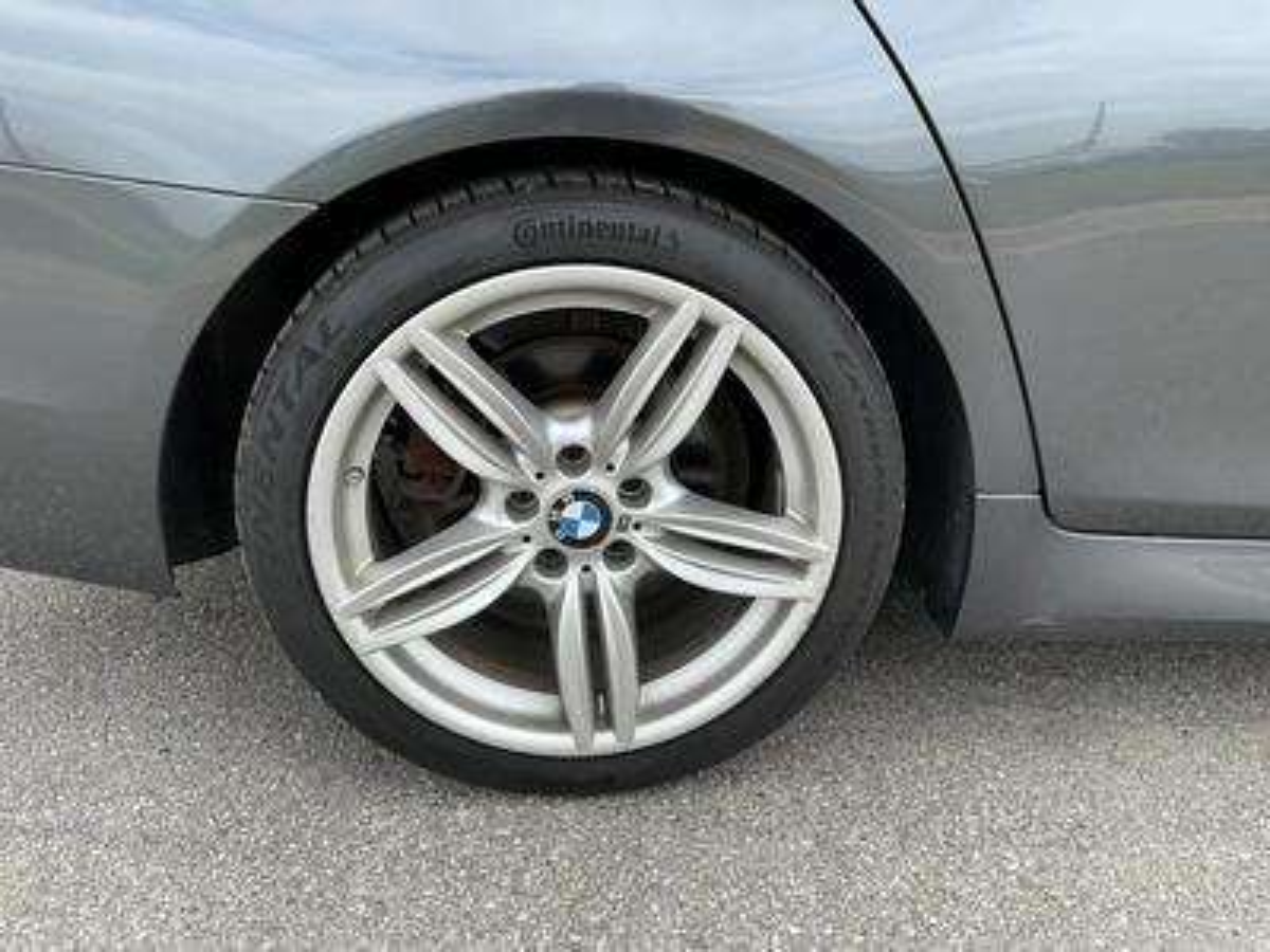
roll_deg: +0.5
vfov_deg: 49.7
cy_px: 476
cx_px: 635
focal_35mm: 28
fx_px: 1027
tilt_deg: -21.4
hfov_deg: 63.4
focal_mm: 3
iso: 25
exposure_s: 1/450
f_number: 1.8
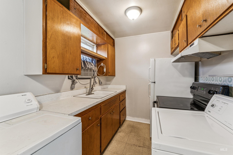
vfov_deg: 76.6
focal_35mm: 15
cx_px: 116
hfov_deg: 99.6
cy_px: 78
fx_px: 98
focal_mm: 15.2
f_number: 13
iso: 400
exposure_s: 1/3.33
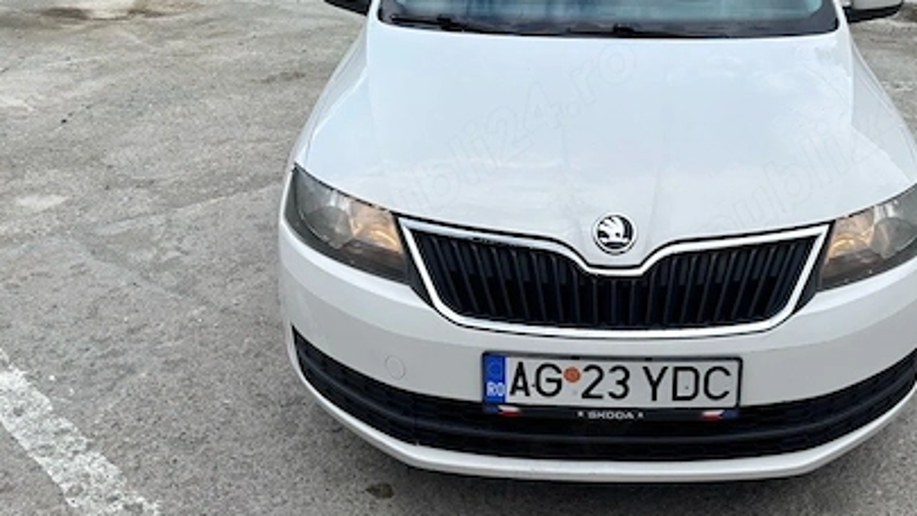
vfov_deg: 28.1
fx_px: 1021
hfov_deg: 47.9
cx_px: 580
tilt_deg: -18.3
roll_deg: -1.8
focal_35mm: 42
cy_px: 161
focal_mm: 5.96
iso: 50
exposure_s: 1/2024
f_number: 1.6
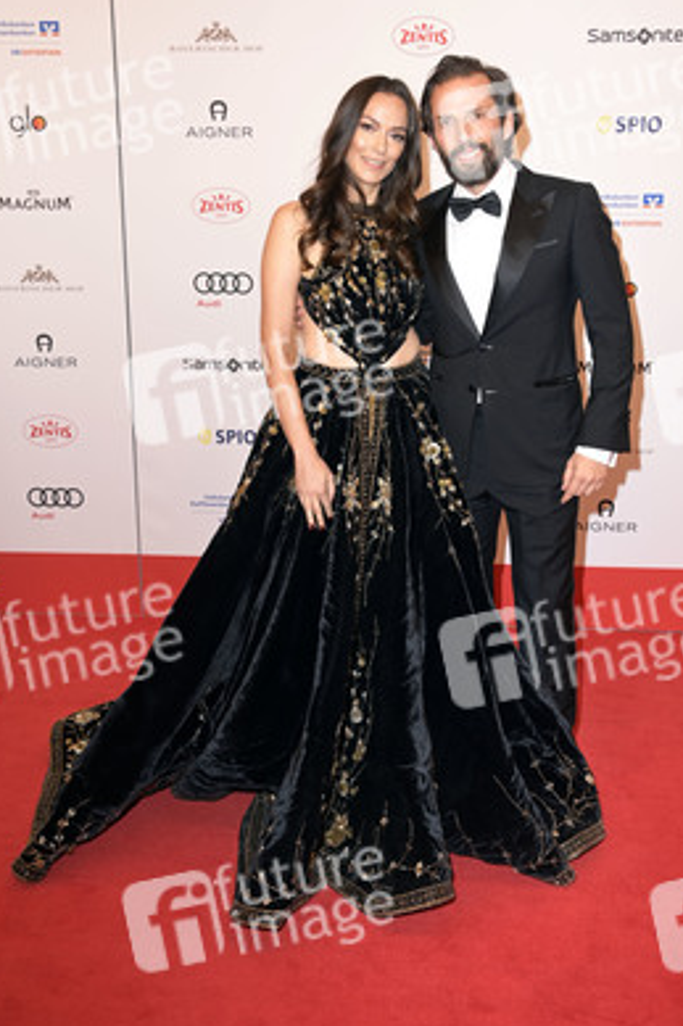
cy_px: 514
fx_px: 1054
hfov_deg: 35.9
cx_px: 335
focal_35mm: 37
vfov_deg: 51.9
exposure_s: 1/250
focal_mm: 36
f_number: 6.3
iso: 400
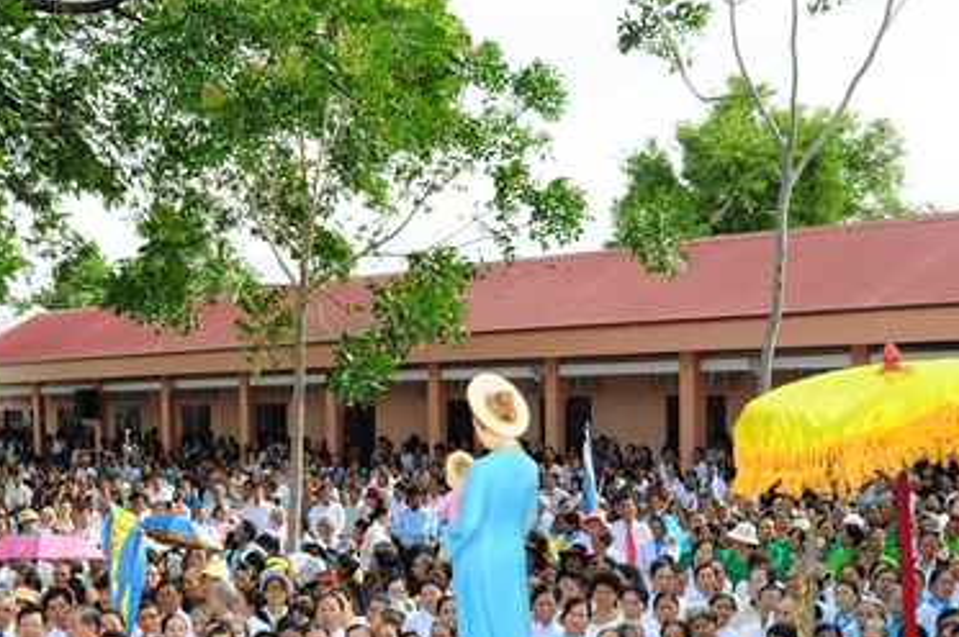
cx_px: 185
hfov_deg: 29.0
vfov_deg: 19.4
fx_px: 1810
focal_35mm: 68
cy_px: 629
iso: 200
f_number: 10
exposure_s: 1/60
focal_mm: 22
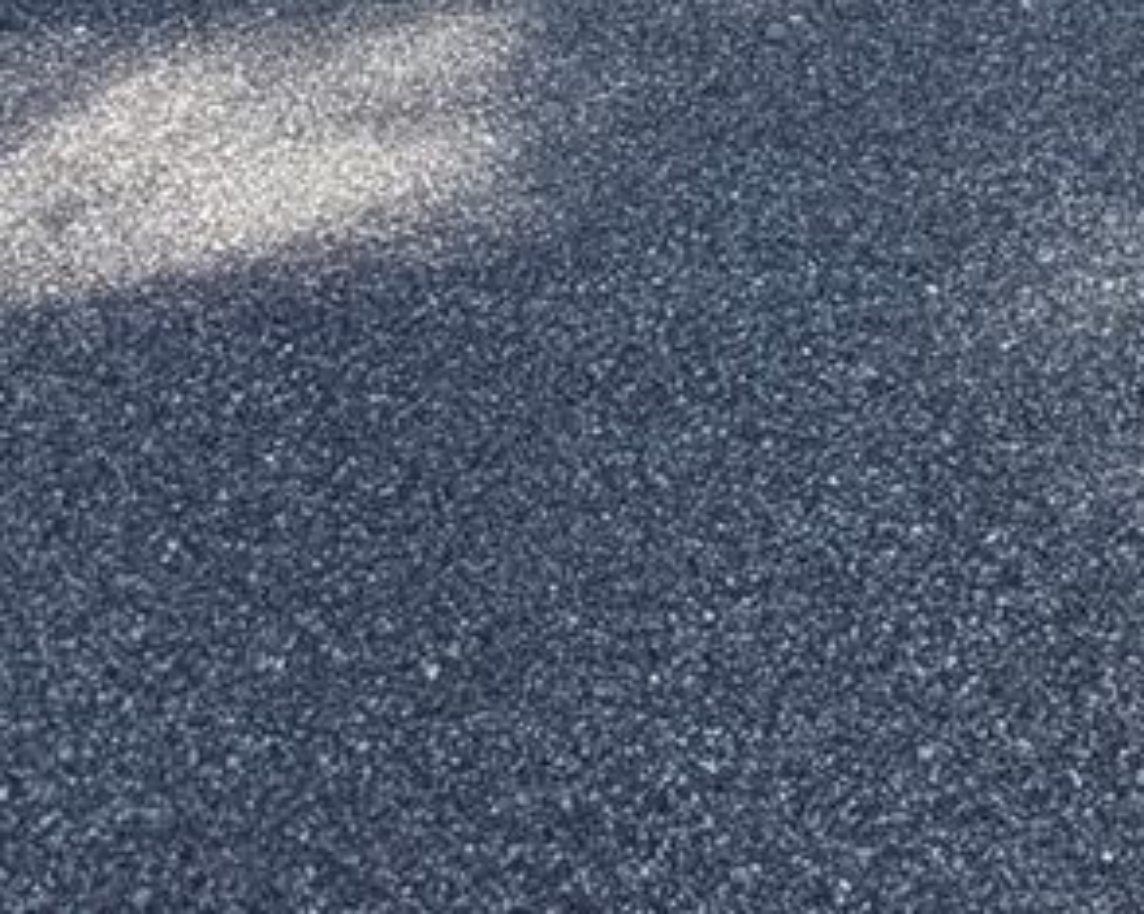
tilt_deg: -8.7
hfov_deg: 19.3
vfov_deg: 13.0
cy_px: -1133
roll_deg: -0.8
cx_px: 1179
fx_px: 3248
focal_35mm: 96
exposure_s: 1/1770
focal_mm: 6.76
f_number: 1.78
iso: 80
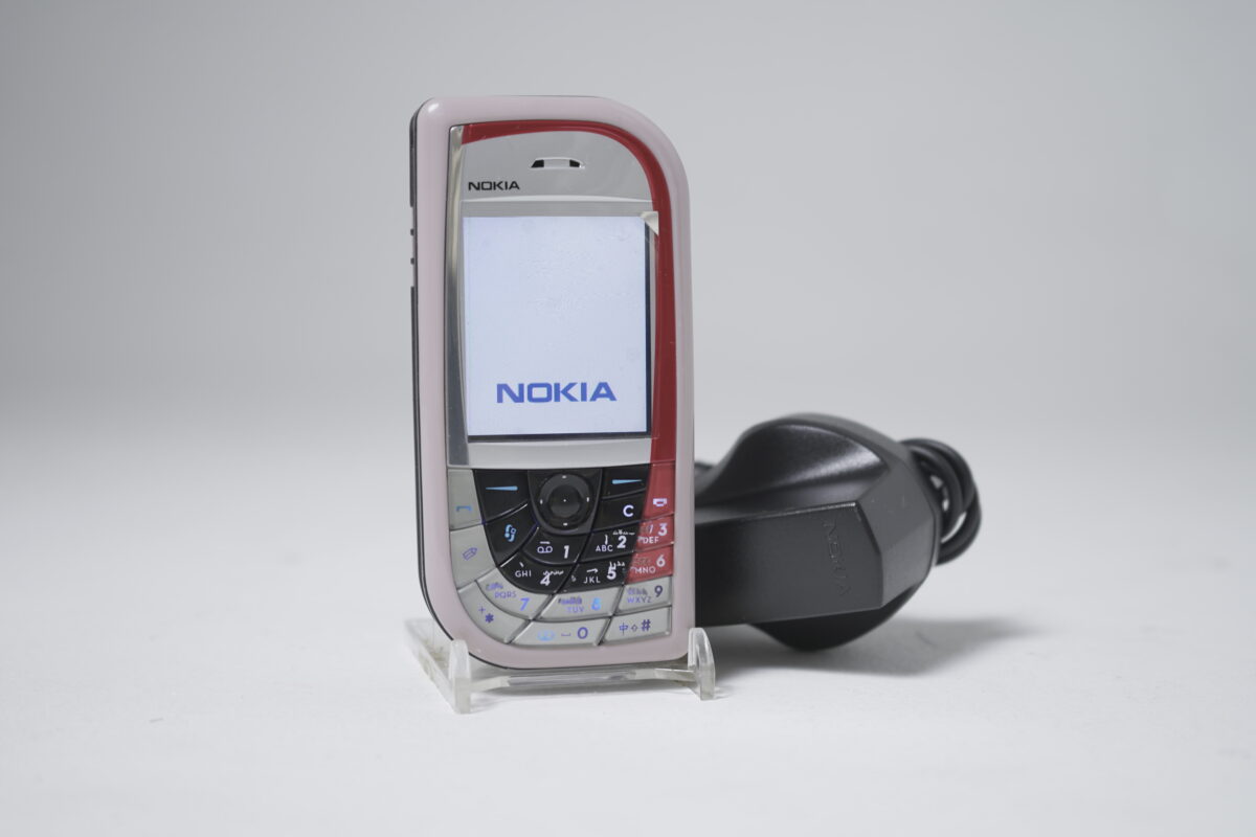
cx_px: 628
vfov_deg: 27.5
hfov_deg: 40.3
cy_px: 418
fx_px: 1709
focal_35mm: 49
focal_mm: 49
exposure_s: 1/8
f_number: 4.5
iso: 125
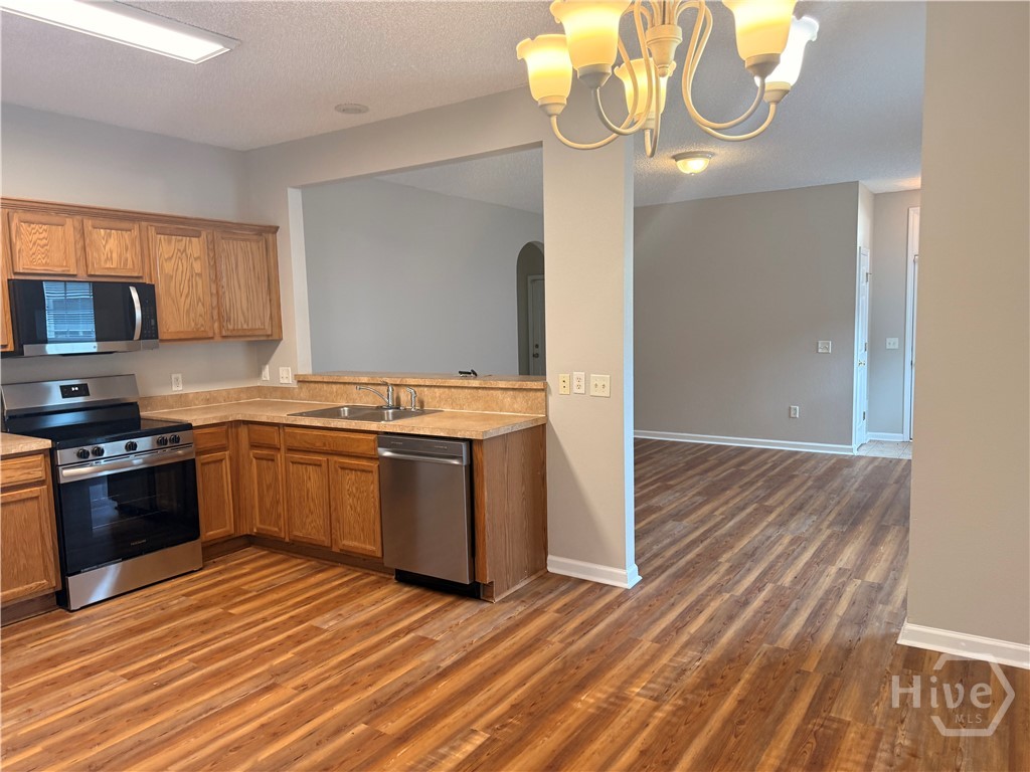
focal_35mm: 24
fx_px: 714
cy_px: 386
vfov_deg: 56.8
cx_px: 515
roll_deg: +0.5
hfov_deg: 71.6
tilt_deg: -5.1
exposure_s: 1/60
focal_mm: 6.76
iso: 200
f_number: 1.78
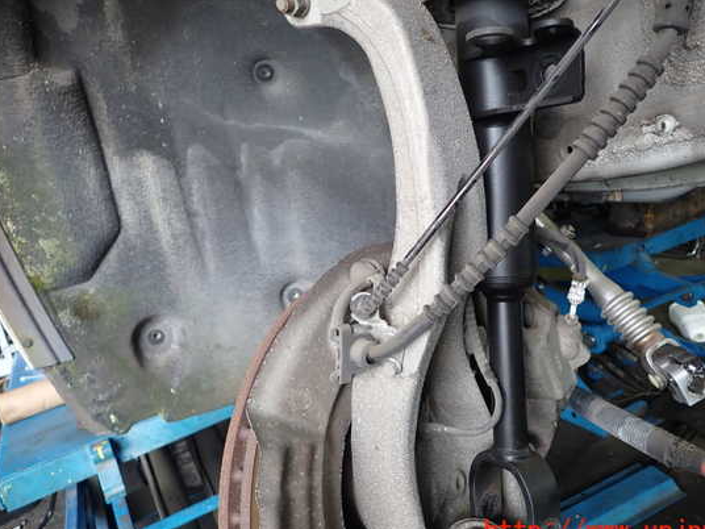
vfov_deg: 49.7
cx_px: 387
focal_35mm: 28
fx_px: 570
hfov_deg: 63.3
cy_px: 253
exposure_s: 1/60
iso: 160
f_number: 2
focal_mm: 4.5
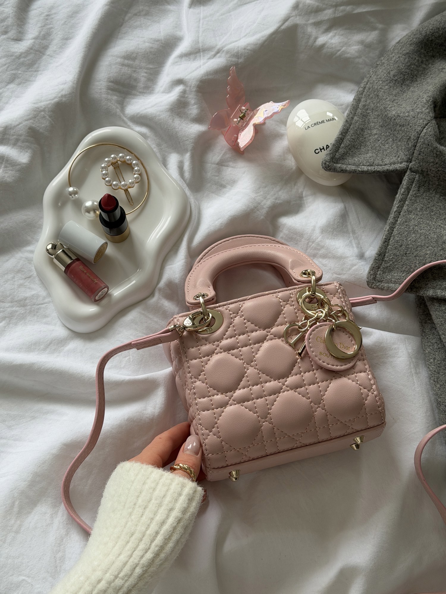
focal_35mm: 48
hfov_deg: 30.3
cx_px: 223
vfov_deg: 39.7
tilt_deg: -72.2
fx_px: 825
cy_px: 297
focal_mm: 6.76
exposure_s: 1/127
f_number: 1.78
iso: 50
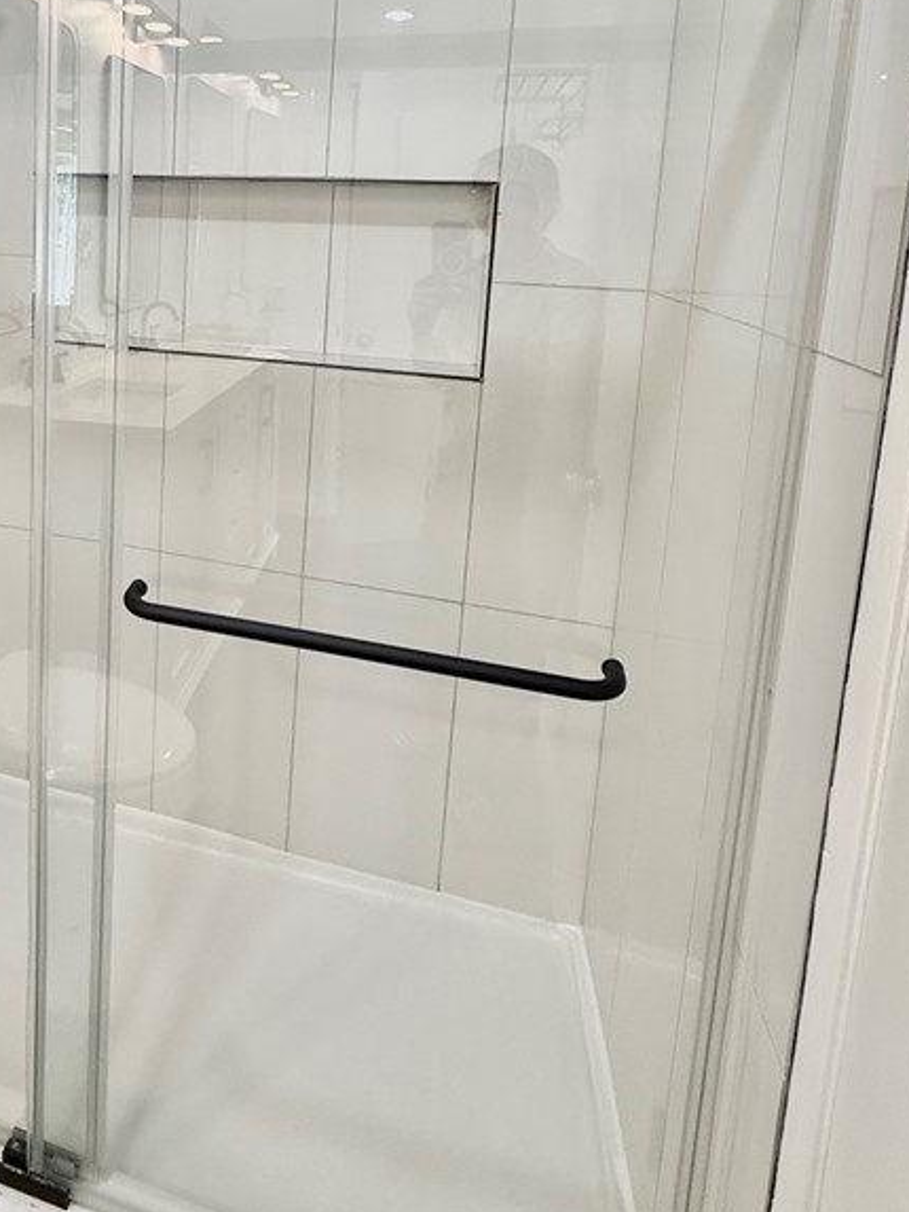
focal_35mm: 25
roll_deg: -1.6
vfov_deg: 66.1
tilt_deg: -7.2
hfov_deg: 51.4
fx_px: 875
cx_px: 178
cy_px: 341
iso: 200
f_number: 2.2
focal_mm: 2.22
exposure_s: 1/120
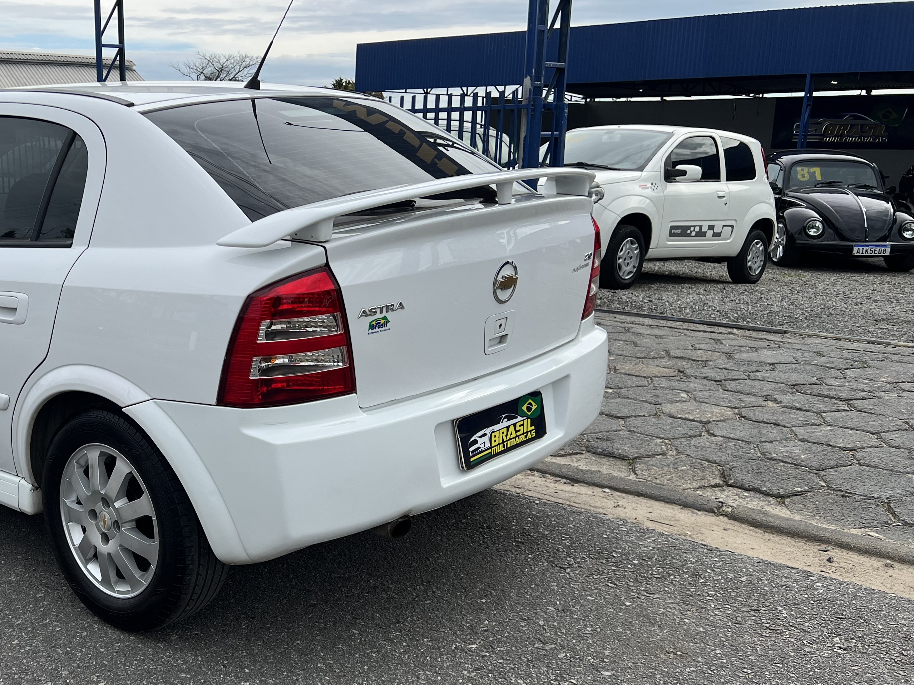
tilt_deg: -11.5
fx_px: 1083
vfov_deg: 35.1
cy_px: 358
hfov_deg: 44.1
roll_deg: +0.0
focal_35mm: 41
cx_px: 220
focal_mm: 5.7
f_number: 1.5
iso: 50
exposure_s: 1/2841
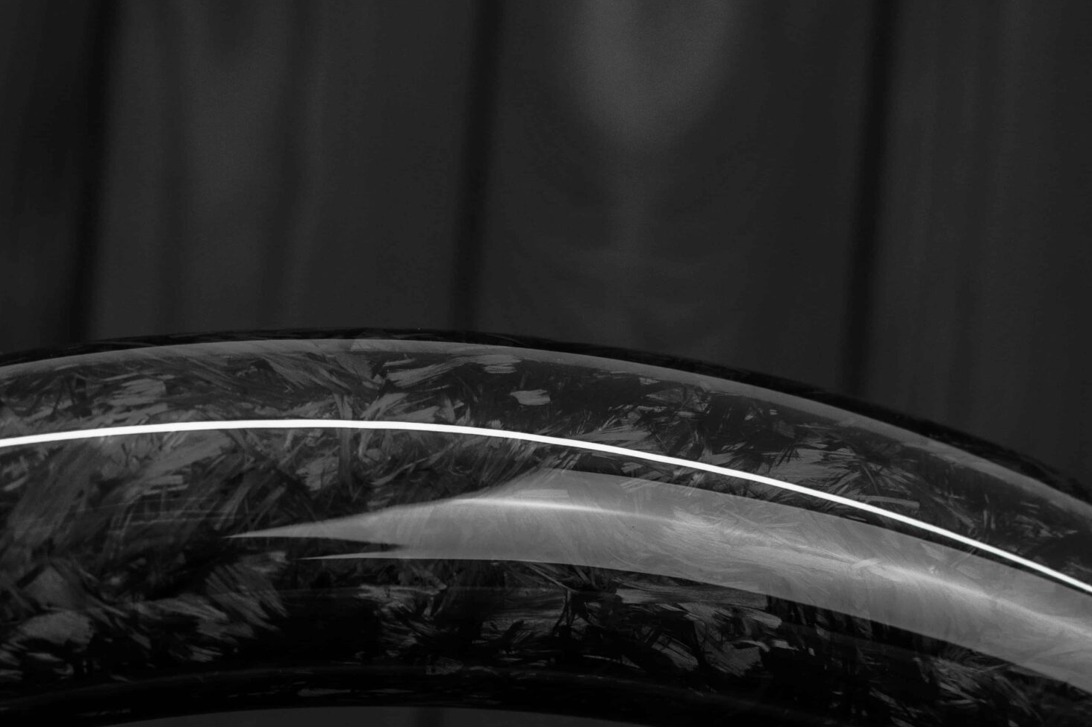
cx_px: 465
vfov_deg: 14.8
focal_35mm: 92
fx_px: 2786
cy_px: 515
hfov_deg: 22.2
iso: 500
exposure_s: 1/125
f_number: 6.3
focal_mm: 35
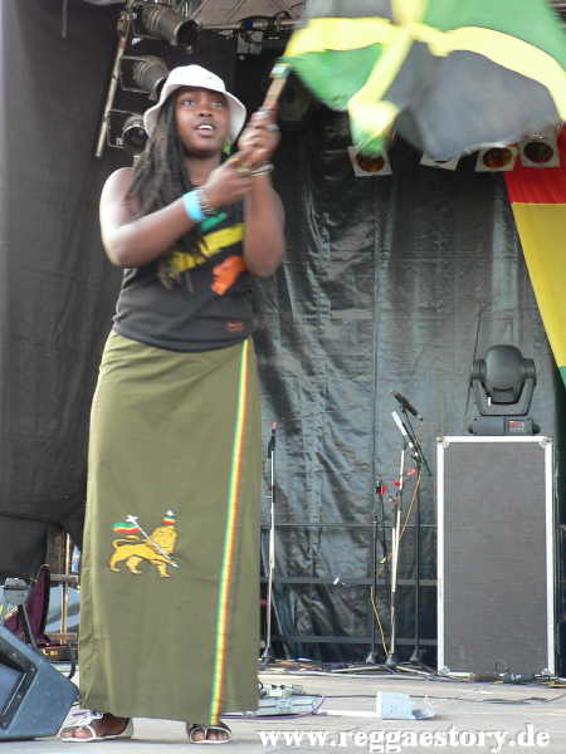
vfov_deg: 28.2
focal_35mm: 69
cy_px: 377
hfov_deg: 21.3
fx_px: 1504
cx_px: 283
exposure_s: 1/30
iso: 100
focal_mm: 11.8
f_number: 3.2
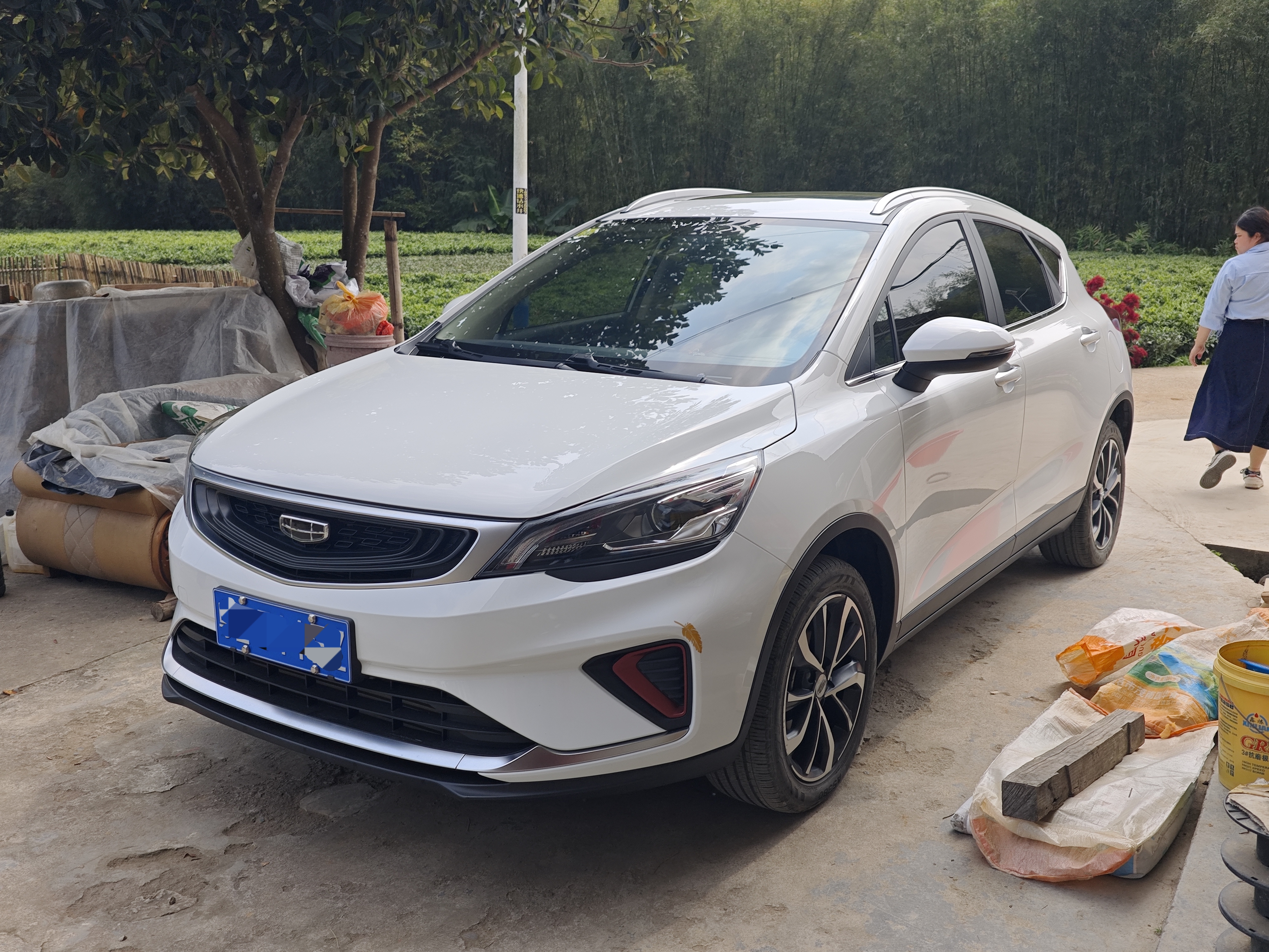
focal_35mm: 33
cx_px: 634
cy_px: 476
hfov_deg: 55.4
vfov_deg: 42.9
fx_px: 1210
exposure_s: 1/2182
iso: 50
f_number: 1.6
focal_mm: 6.55
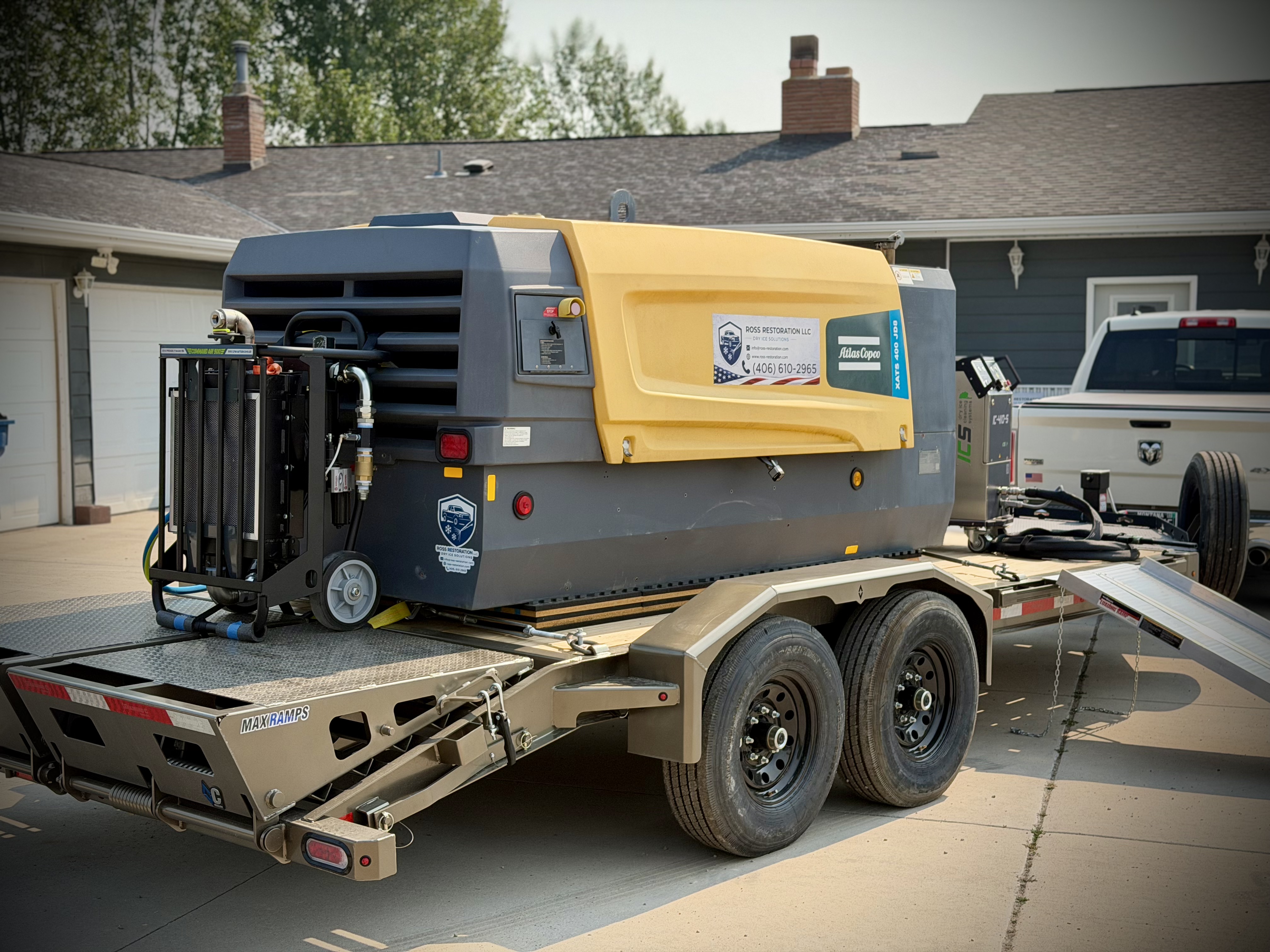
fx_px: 1761
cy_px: 476
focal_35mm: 48
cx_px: 635
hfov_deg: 39.7
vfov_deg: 30.3
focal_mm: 6.76
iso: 100
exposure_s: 1/3378
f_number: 1.78
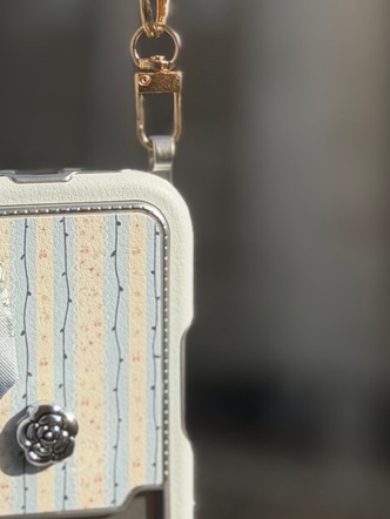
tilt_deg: -2.8
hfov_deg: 10.7
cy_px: 156
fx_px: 2086
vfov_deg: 14.2
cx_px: 133
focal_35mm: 139
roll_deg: -1.1
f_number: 1.78
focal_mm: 6.76
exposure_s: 1/3096
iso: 64
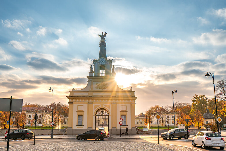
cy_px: 76
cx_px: 113
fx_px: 220
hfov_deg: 54.4
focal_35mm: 35
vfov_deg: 37.9
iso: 125
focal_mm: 35
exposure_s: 1/320
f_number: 9
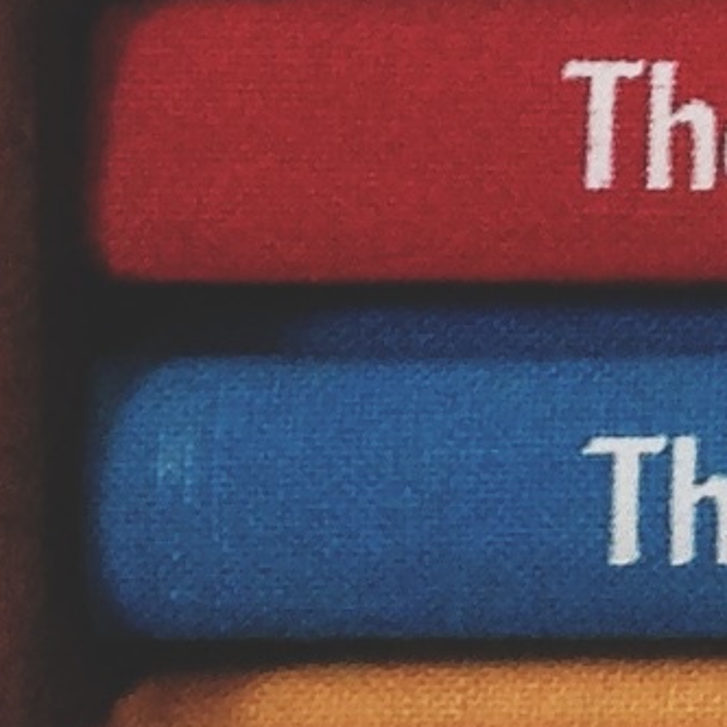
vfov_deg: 5.9
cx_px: 2266
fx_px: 6796
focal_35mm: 286
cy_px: -882
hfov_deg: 5.7
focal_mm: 4.13
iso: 250
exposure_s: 1/20
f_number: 2.4
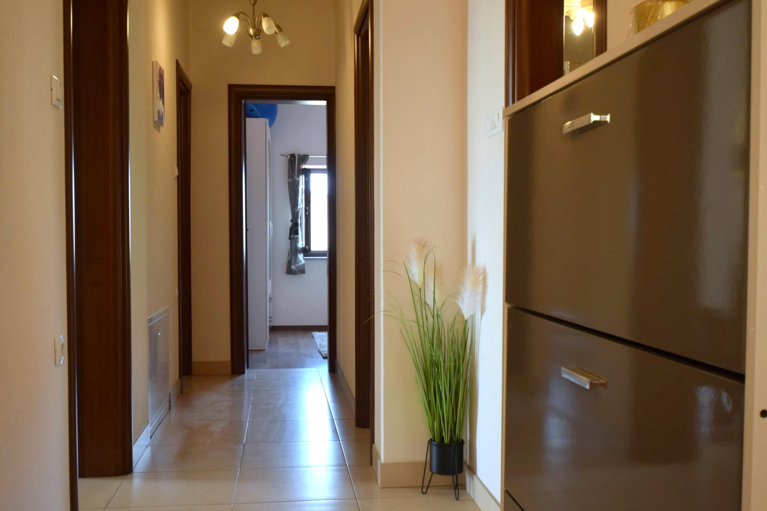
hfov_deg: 53.1
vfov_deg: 36.9
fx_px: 767
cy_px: 256
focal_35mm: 36
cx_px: 384
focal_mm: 24
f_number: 4.5
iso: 400
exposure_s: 1/60
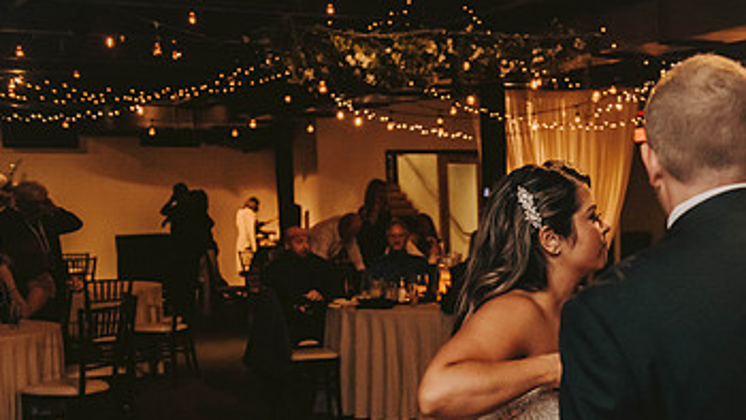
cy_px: 359
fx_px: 1306
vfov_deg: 18.0
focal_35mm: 66
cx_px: 533
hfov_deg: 31.5
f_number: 3.5
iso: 2000
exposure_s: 1/200
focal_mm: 38
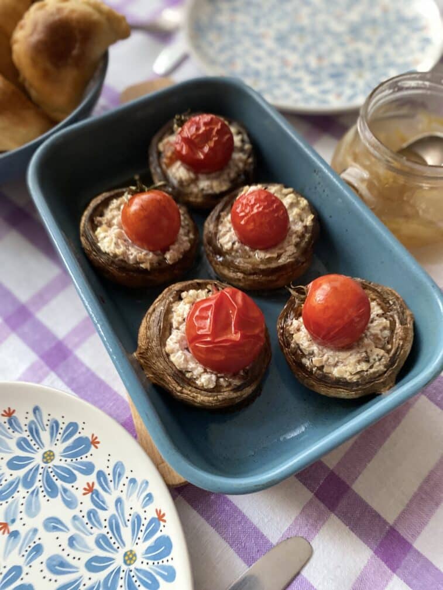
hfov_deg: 53.1
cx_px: 222
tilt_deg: -62.0
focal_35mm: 26
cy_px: 295
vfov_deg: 67.3
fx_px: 444
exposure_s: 1/30
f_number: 1.8
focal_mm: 4.25
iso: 640
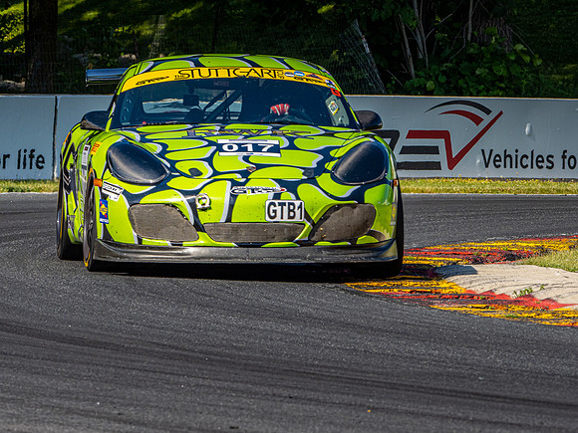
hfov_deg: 3.0
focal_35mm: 666
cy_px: 233
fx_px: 11127
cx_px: 258
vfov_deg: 2.2
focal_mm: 300
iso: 400
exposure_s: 1/400
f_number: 11
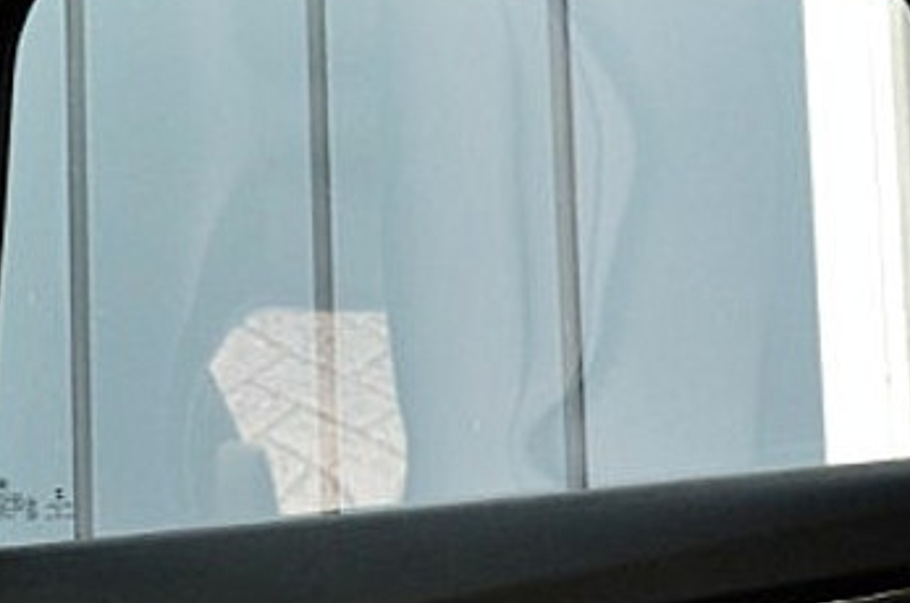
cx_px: 386
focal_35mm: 109
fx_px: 2750
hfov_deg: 18.8
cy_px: 868
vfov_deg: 12.0
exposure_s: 1/60
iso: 800
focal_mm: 18
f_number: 5
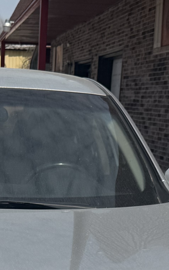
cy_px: 370
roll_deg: -0.6
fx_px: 708
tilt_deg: -17.8
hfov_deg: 13.4
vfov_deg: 19.6
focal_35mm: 96
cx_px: -5
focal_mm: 6.76
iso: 80
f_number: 1.78
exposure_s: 1/11905
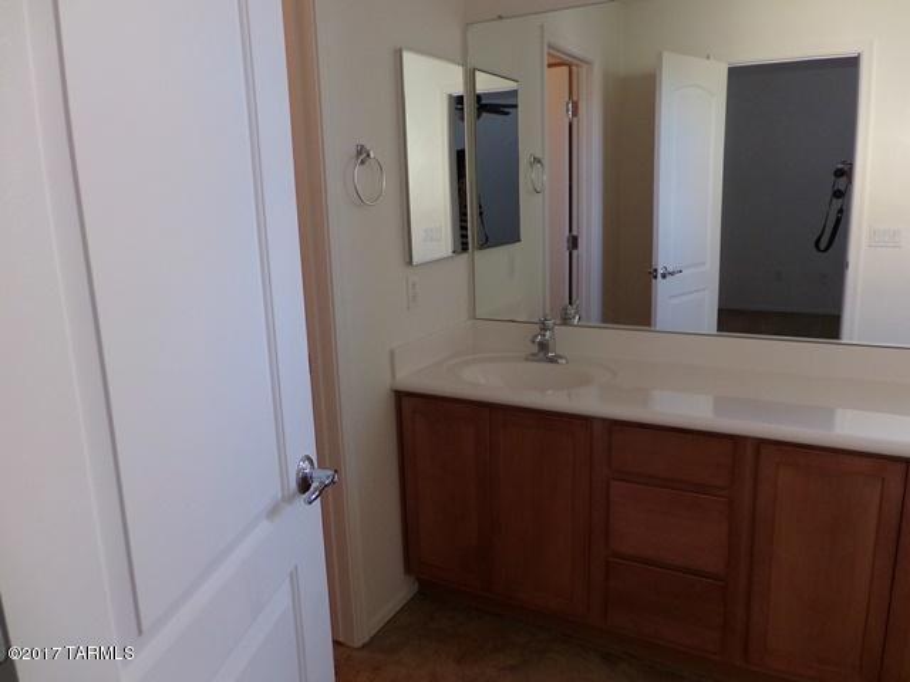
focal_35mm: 26
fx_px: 683
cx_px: 455
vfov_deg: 53.1
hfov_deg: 67.3
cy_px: 341
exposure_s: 1/34
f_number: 3.2
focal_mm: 4.7
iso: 200
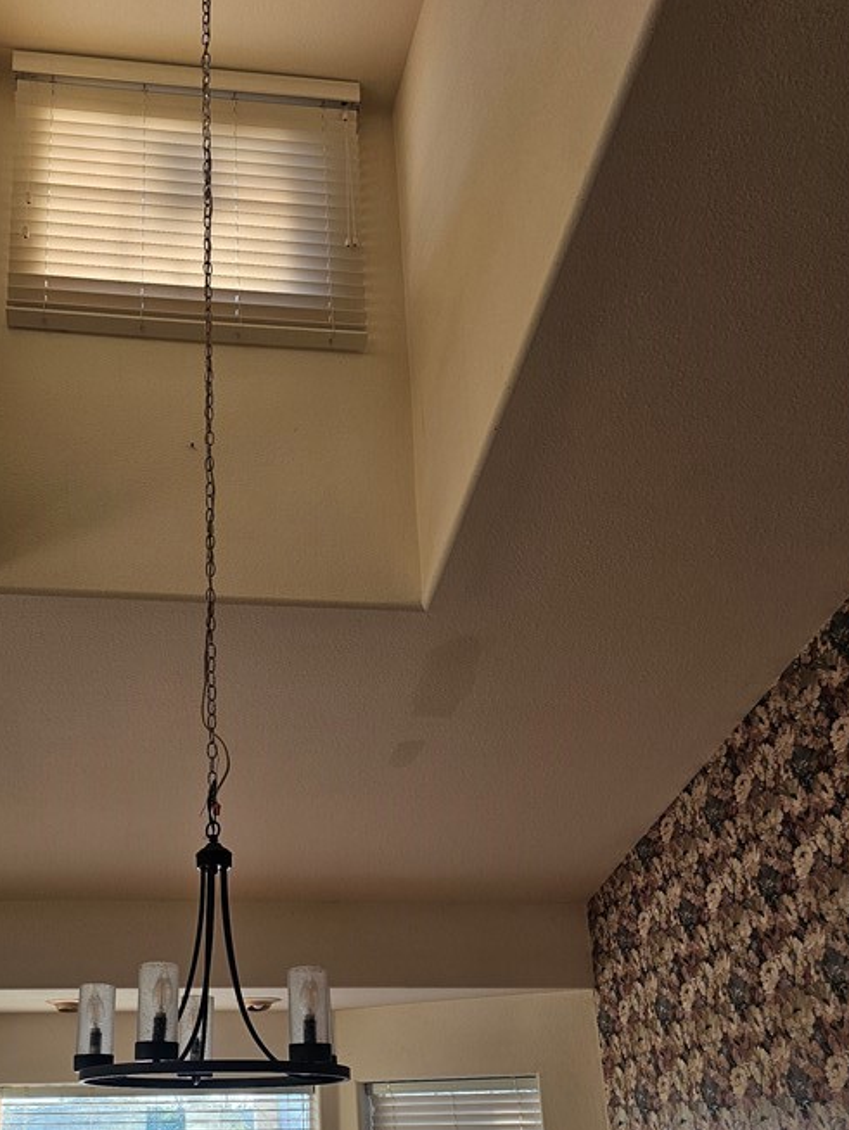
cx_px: 239
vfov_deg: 50.0
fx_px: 1176
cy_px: 795
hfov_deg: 38.9
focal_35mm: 36
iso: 80
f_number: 1.7
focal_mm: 6.3
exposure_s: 1/180
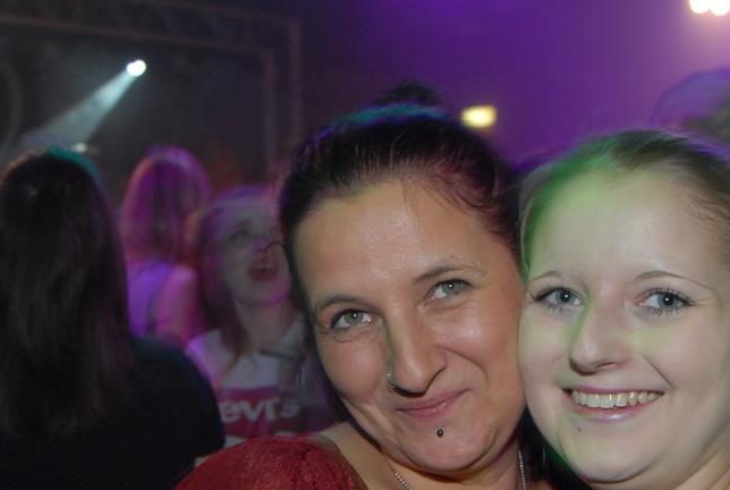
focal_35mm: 64
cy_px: 416
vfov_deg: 21.0
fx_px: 1300
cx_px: 439
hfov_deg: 31.3
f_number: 5.6
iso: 400
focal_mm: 24
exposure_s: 1/6
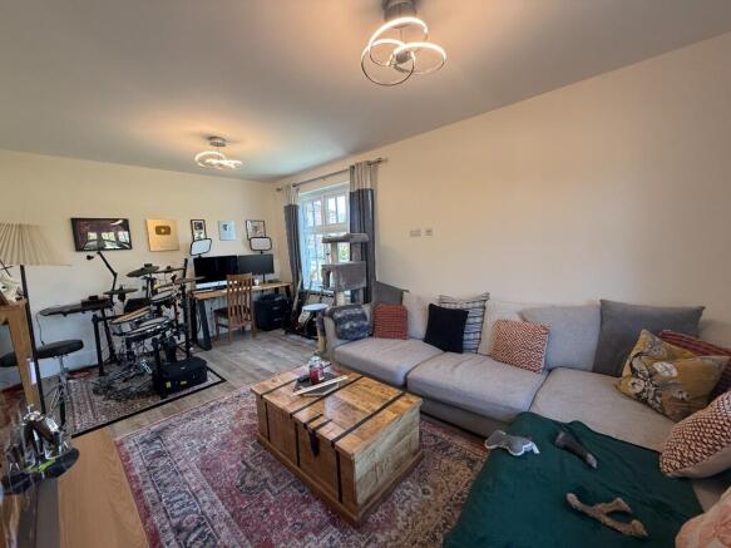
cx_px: 366
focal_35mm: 14
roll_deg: +2.5
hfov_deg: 102.1
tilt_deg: -5.0
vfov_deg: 85.7
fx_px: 296
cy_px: 274
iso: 160
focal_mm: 2.22
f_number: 2.2
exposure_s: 1/100
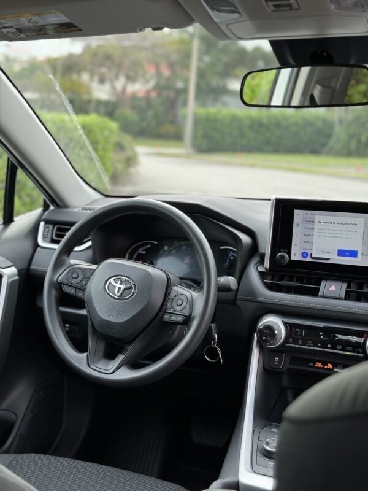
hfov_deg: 30.3
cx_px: 184
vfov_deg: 39.7
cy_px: 246
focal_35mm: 48
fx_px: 680
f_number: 1.78
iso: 64
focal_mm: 6.86
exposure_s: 1/372
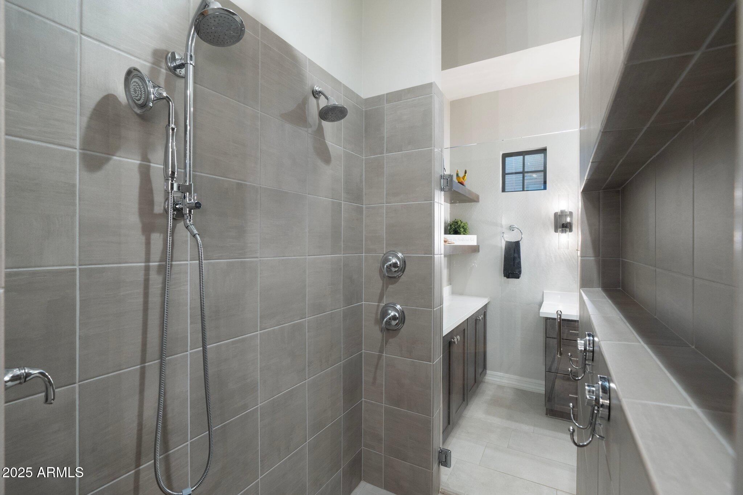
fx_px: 330
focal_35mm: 16
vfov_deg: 73.7
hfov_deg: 96.7
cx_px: 372
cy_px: 248
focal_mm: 16
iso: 1000
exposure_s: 1
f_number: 8
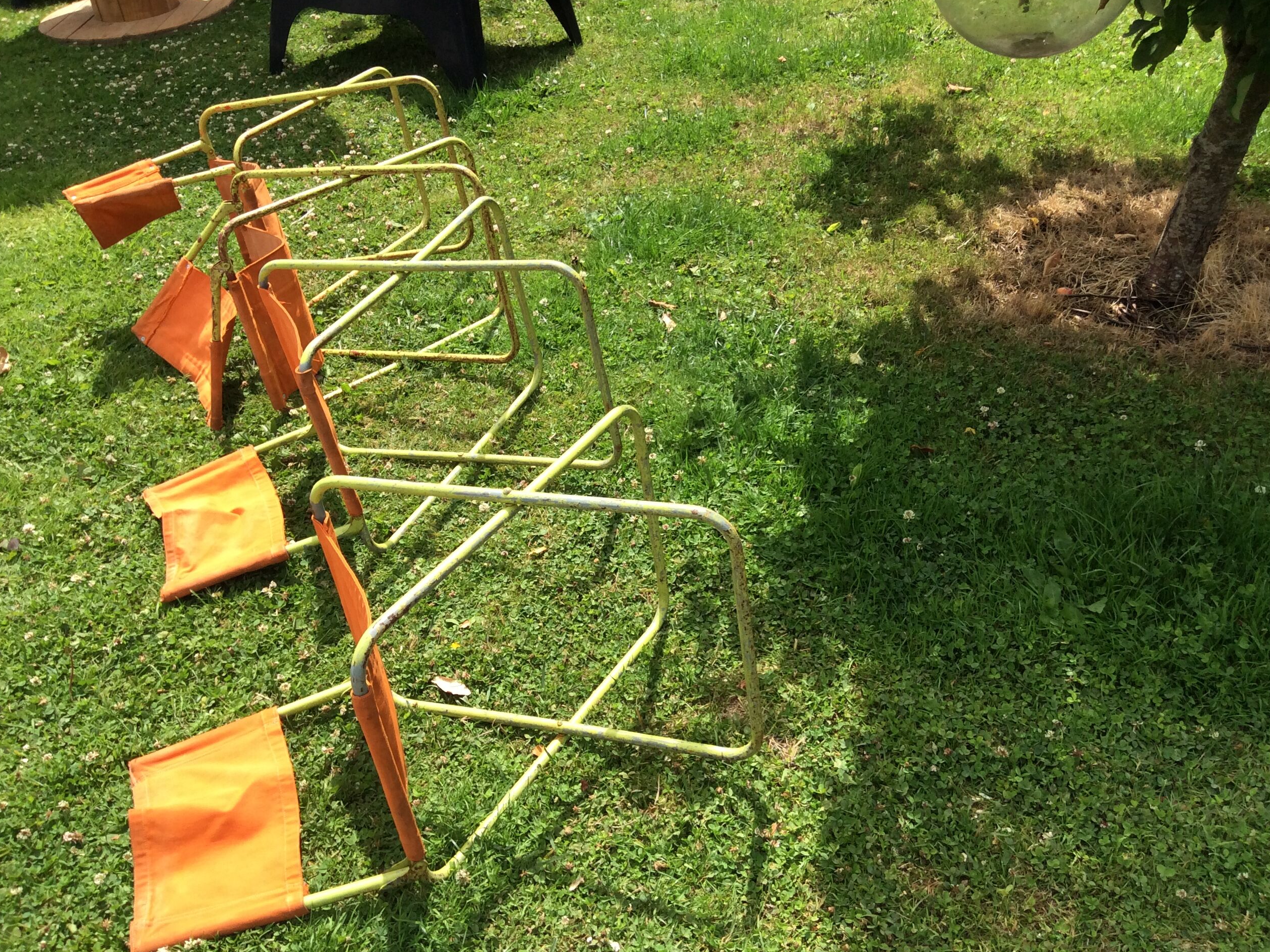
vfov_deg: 42.9
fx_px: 1211
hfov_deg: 55.4
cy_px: 485
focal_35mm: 33
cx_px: 627
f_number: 2.4
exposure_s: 1/1079
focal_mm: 3.3
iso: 32
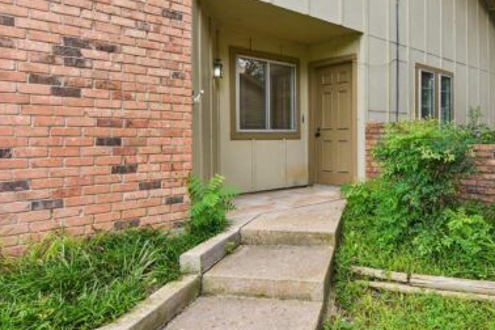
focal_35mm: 27
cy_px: 141
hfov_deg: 66.2
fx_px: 371
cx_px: 314
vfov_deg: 47.8
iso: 100
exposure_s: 1/60
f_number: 8
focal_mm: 17
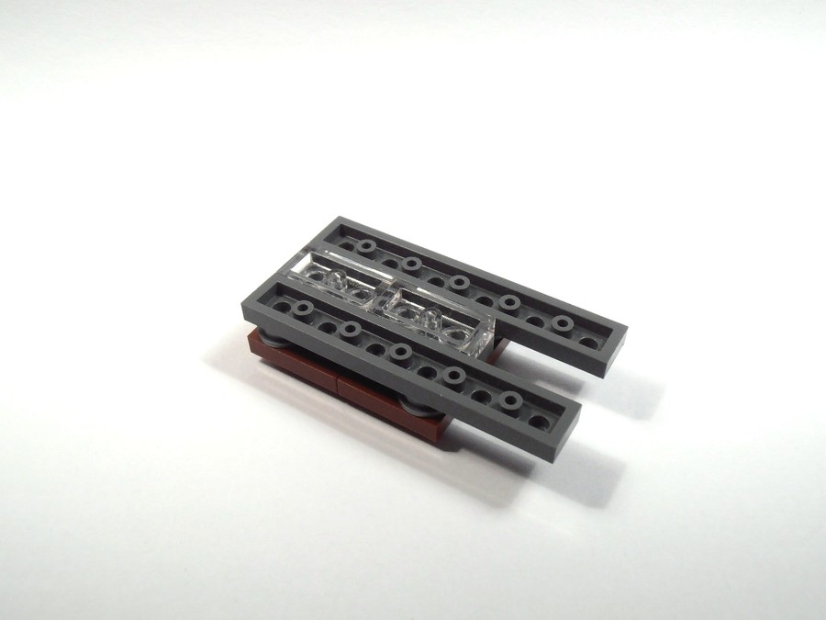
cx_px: 413
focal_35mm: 37
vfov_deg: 38.7
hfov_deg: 50.1
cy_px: 310
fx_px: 883
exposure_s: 1/60
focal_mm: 6.61
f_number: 3.9
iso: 80
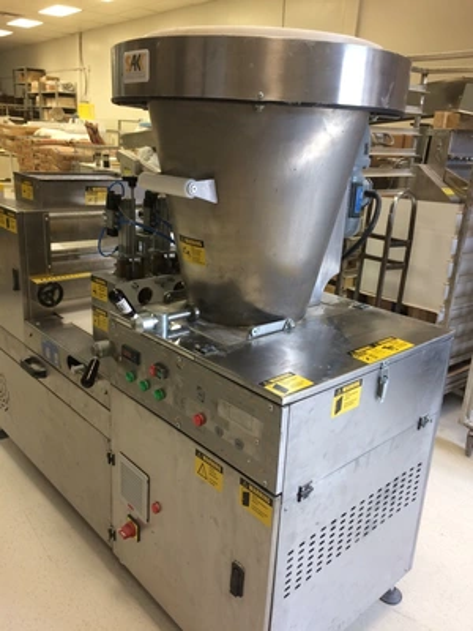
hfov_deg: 48.2
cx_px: 236
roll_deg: -2.2
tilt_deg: -19.0
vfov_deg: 61.7
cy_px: 316
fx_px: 528
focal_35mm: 29
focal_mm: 4.15
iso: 50
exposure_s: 1/30
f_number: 2.2
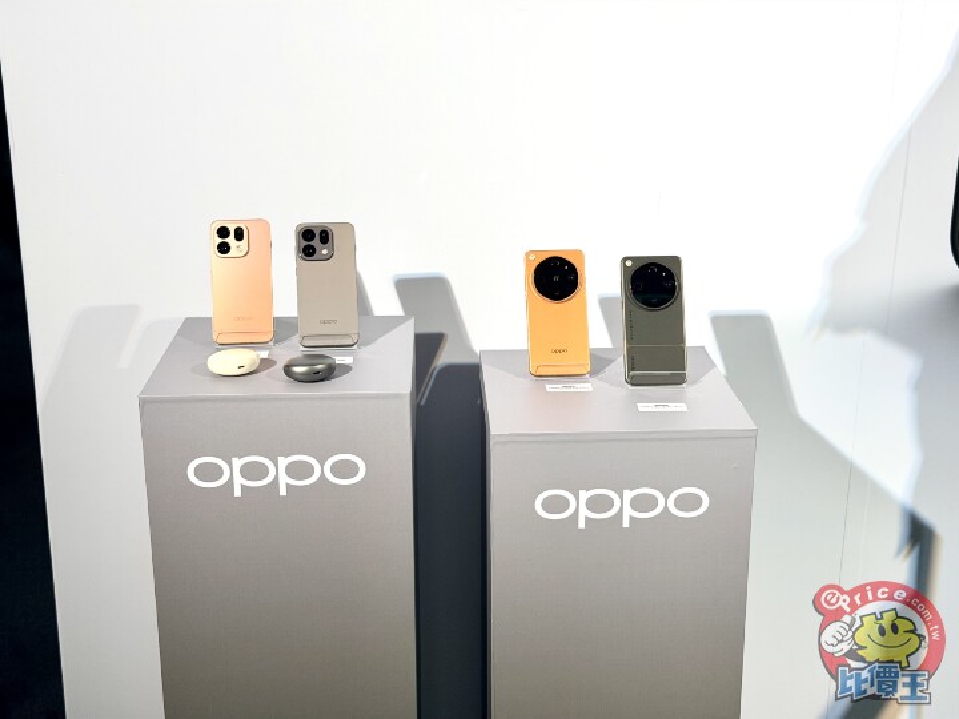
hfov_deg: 39.7
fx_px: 1330
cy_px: 360
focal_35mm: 48
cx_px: 480
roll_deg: -0.2
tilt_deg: -17.8
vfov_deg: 30.3
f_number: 1.78
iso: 64
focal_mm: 6.76
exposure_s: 1/307
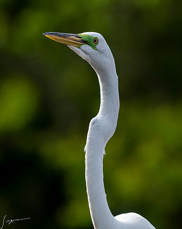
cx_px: 99
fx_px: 4720
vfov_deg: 2.8
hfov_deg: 2.2
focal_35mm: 700
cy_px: 94
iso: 1000
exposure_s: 1/2500
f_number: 8
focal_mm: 420
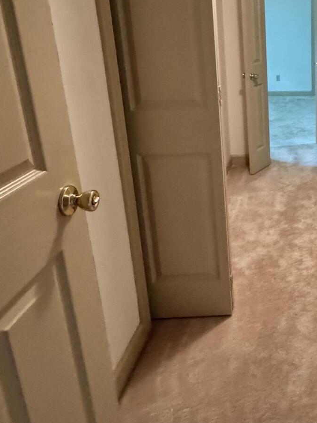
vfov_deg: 56.5
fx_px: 379
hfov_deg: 40.8
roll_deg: +0.8
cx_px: 303
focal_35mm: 31
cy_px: 126
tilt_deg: -13.2
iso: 1250
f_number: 2.2
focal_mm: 2.22
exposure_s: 1/60
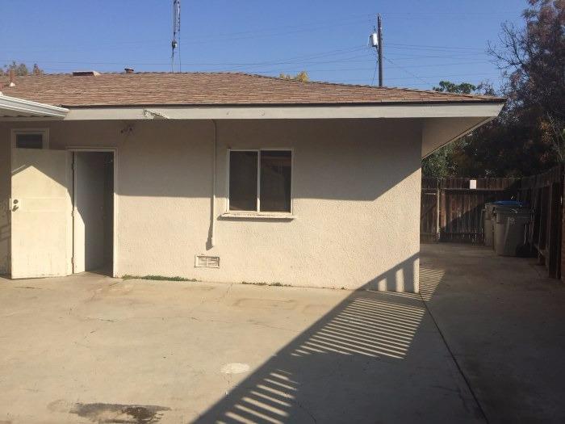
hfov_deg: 61.7
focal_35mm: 29
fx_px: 473
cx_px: 282
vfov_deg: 48.2
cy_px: 212
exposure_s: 1/2198
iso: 32
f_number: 2.2
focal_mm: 4.15
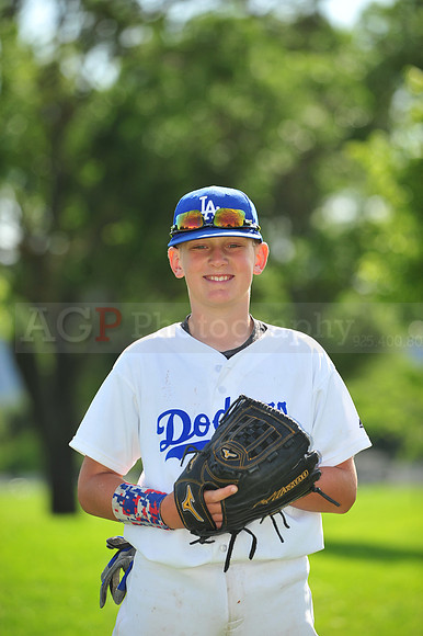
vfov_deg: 11.8
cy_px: 318
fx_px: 3088
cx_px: 212
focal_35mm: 175
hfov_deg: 7.8
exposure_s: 1/1600
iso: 320
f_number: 4.5
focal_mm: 175
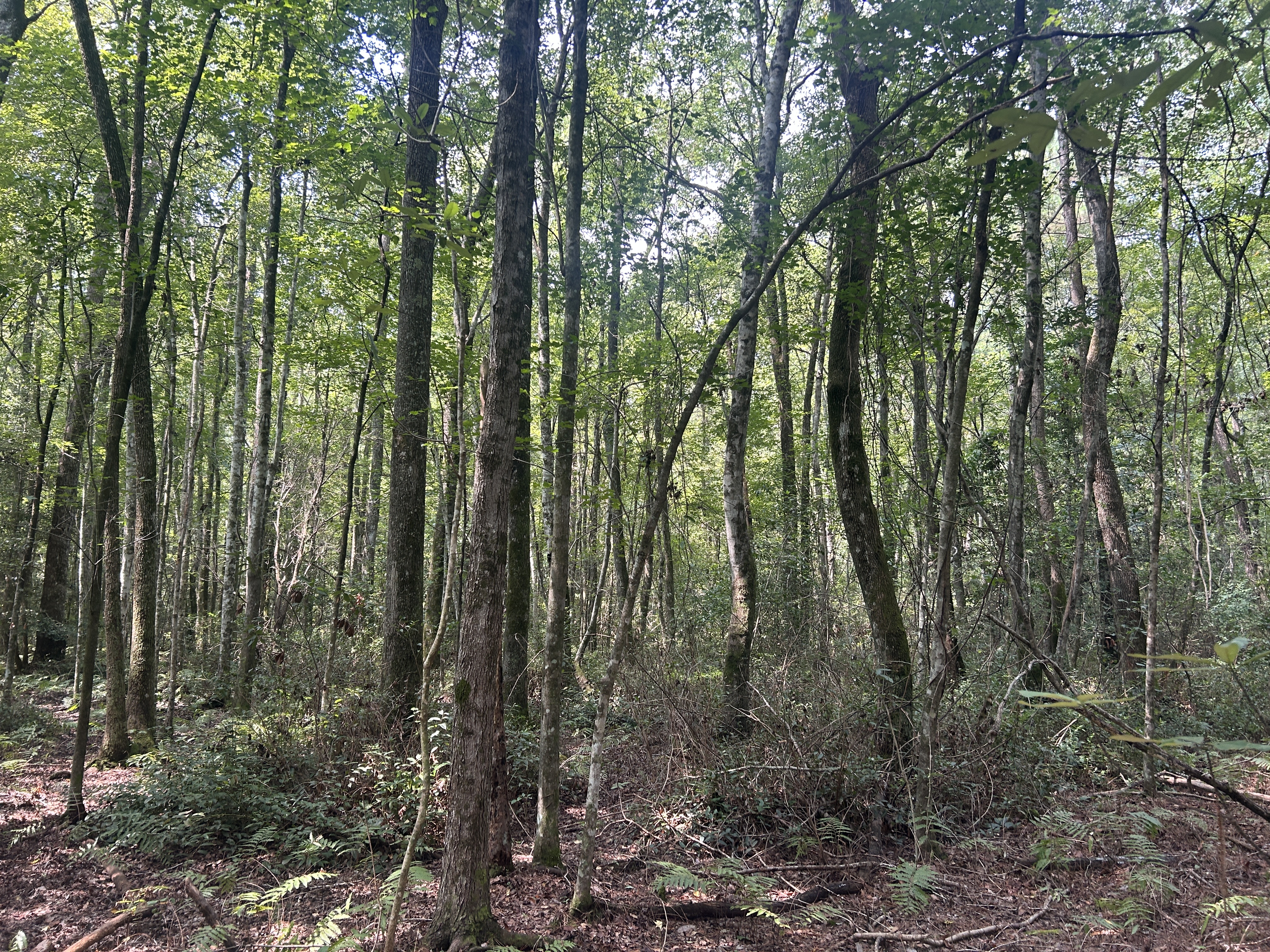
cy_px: 476
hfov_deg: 67.3
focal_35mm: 26
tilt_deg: +8.0
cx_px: 635
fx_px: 954
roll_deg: -0.9
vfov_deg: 53.1
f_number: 1.5
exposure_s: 1/121
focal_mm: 5.7
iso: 64
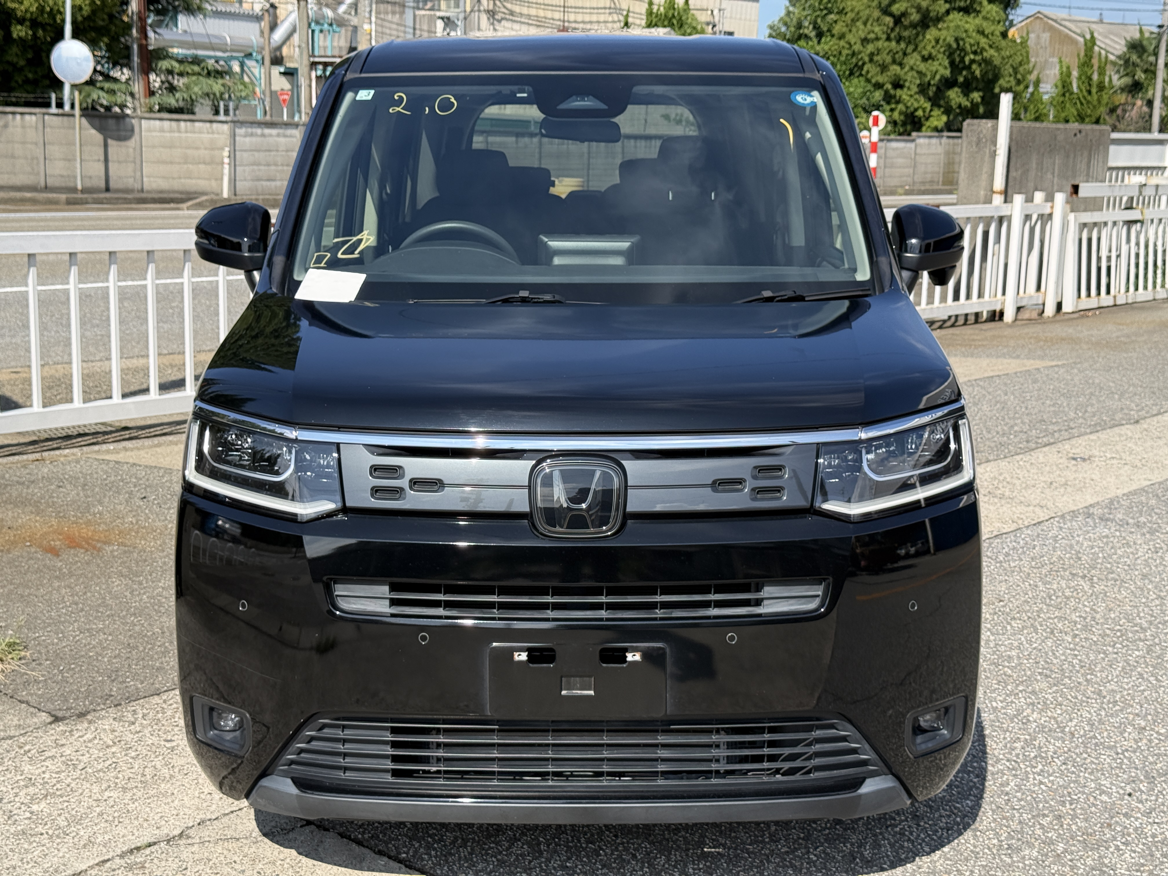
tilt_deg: -10.1
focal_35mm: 48
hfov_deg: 39.7
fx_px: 1620
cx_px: 584
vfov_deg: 30.3
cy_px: 438
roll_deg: -1.4
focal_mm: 6.76
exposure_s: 1/3378
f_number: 1.78
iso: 80
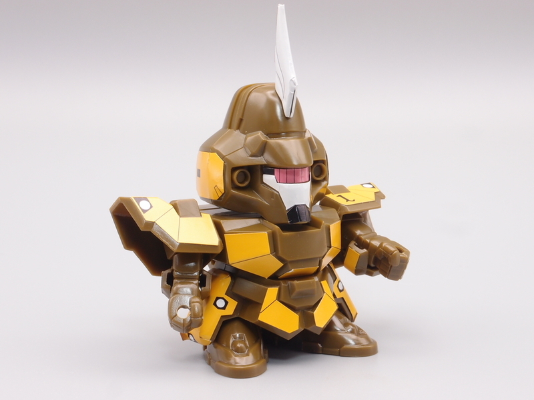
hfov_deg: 23.3
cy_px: 200
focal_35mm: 84
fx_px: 1296
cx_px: 267
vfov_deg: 17.6
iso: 100
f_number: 8
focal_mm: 18.15
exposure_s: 1/4
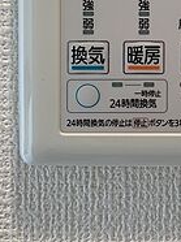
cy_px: -3
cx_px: 179
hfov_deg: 21.2
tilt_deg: -2.8
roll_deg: -0.2
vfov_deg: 27.3
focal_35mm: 67
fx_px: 468
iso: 50
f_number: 1.8
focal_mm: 4.25
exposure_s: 1/50
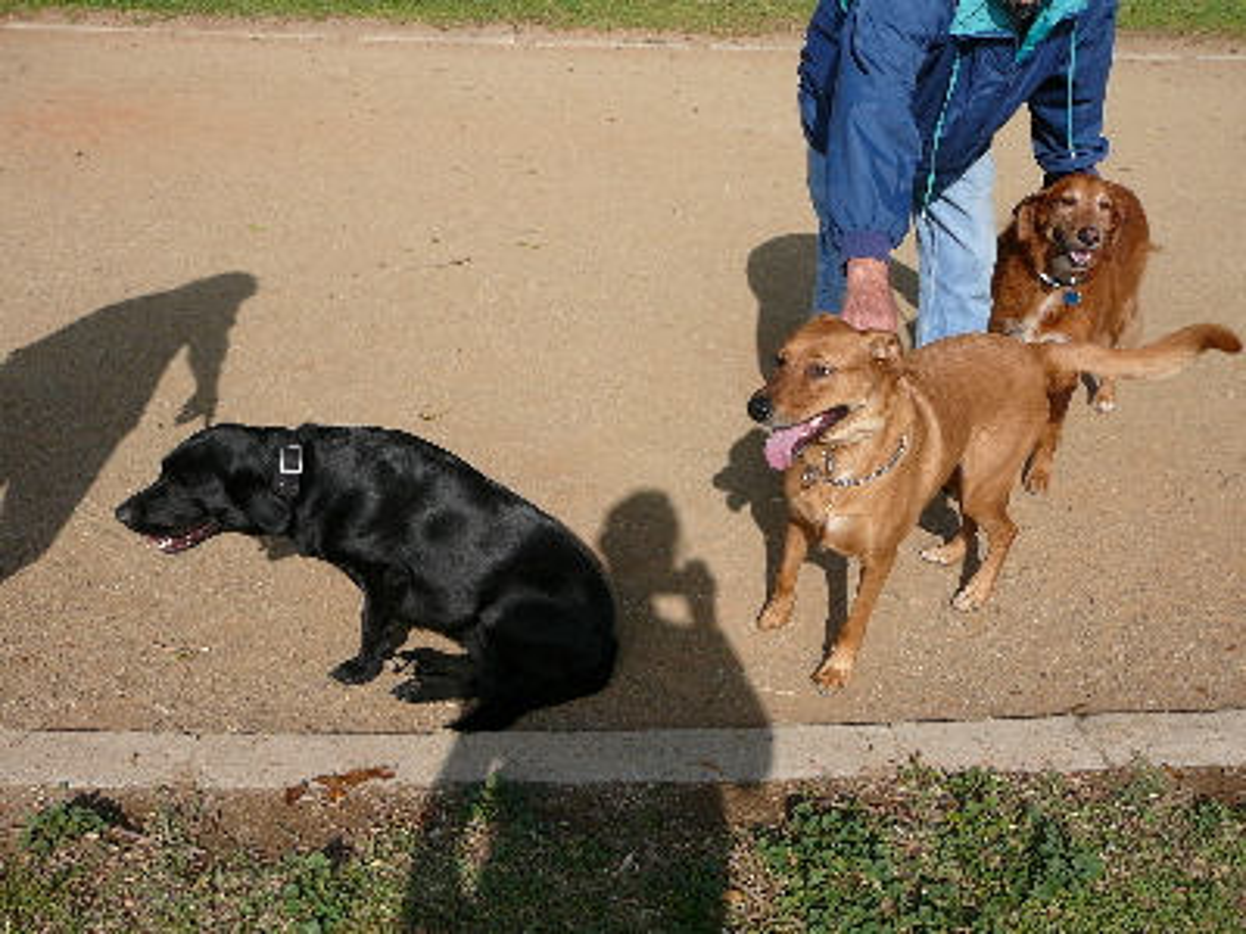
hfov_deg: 52.6
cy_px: 467
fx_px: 1260
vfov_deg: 40.7
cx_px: 623
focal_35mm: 35
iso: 80
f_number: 5
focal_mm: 5.2
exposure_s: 1/500
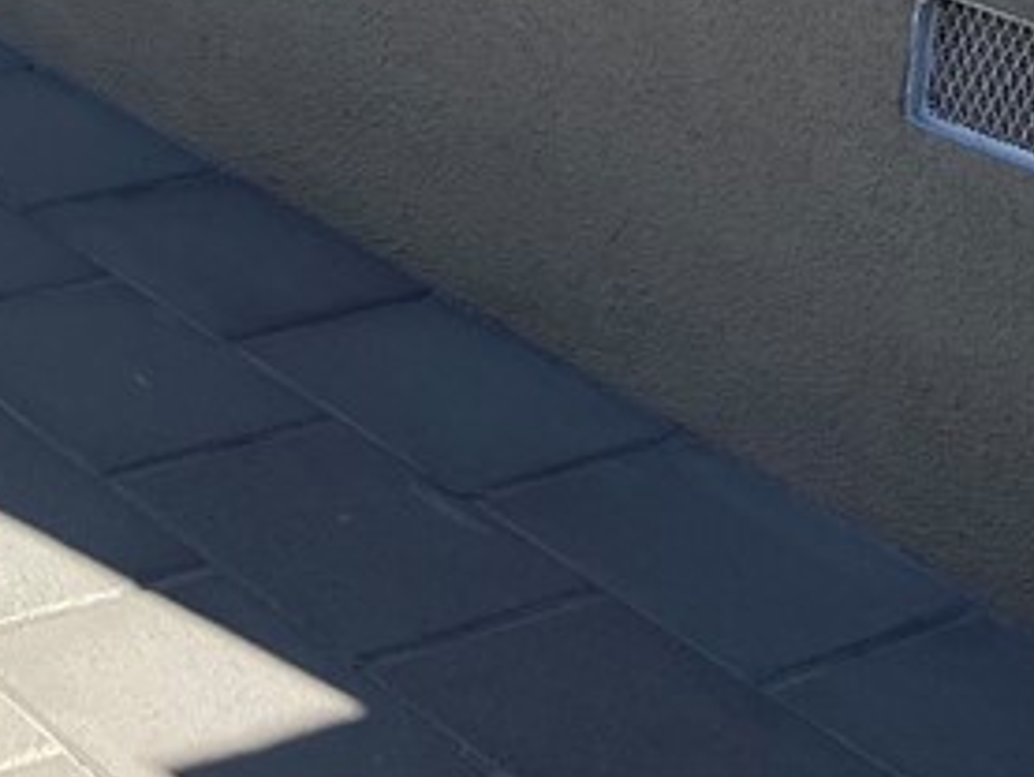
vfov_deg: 13.7
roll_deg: -3.2
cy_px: -650
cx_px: -713
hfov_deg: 17.4
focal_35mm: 96
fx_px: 2869
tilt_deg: -8.3
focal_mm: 4.2
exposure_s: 1/3610
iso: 32
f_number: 1.6
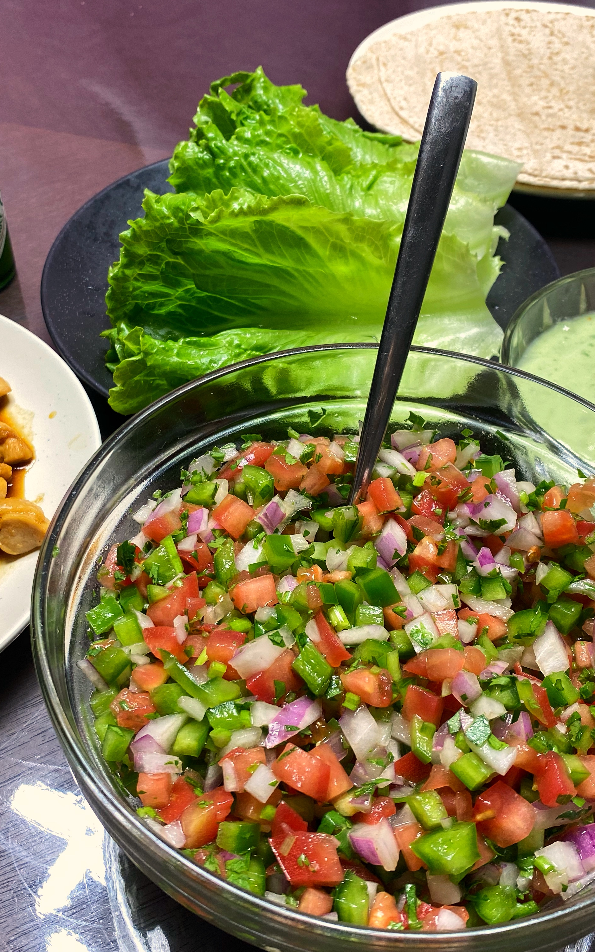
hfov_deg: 34.4
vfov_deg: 52.7
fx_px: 960
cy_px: 478
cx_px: 298
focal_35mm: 37
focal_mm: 4.25
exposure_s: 1/100
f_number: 1.8
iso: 64
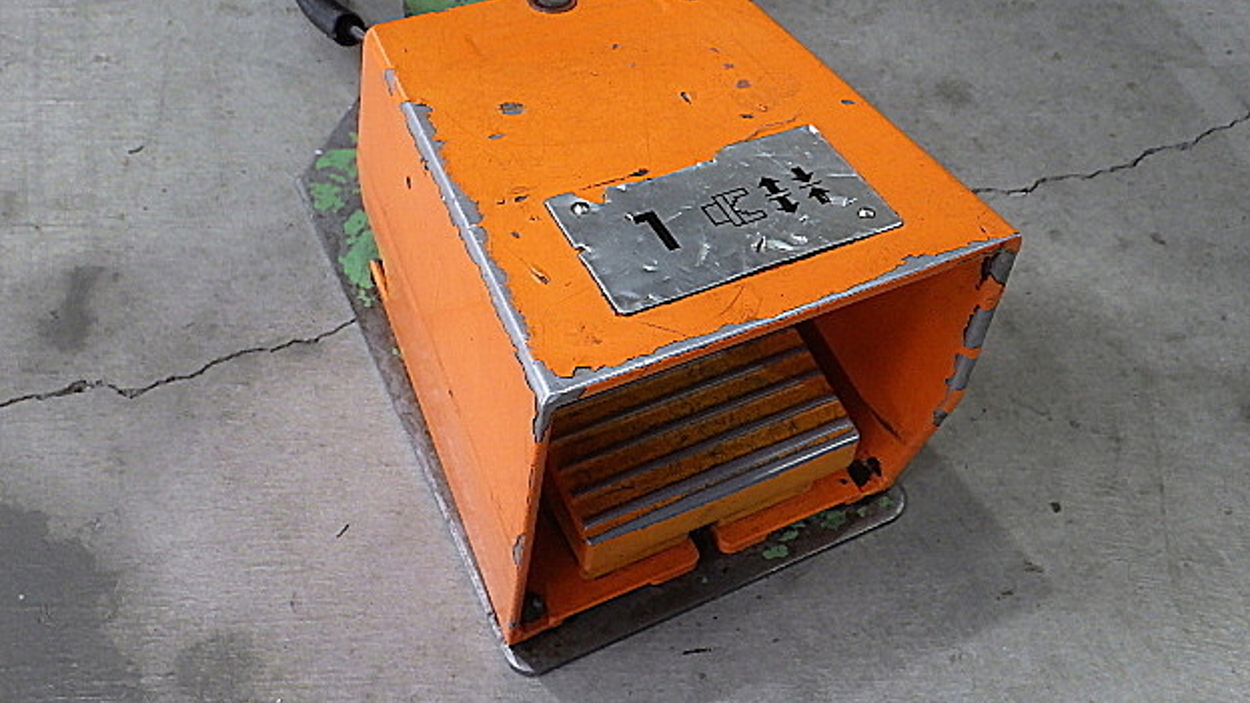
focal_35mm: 38
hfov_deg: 52.8
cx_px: 621
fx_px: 1260
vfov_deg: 30.9
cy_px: 228
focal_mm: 6.1
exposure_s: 1/50
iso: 500
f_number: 3.8
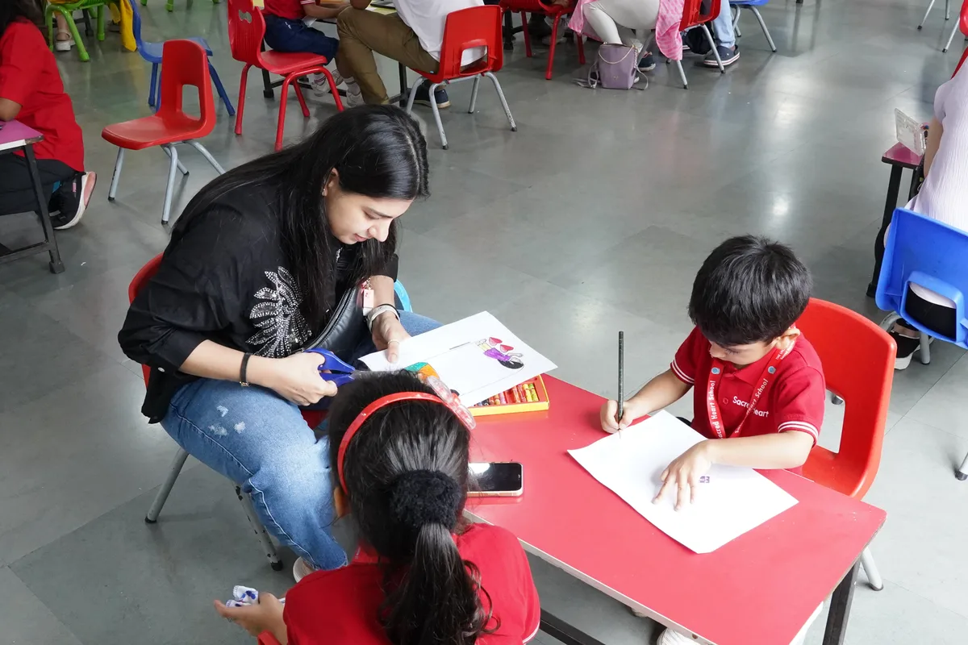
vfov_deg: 36.9
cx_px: 484
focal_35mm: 36
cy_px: 322
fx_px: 968
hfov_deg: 53.1
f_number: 11
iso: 6400
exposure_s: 1/80
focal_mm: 24
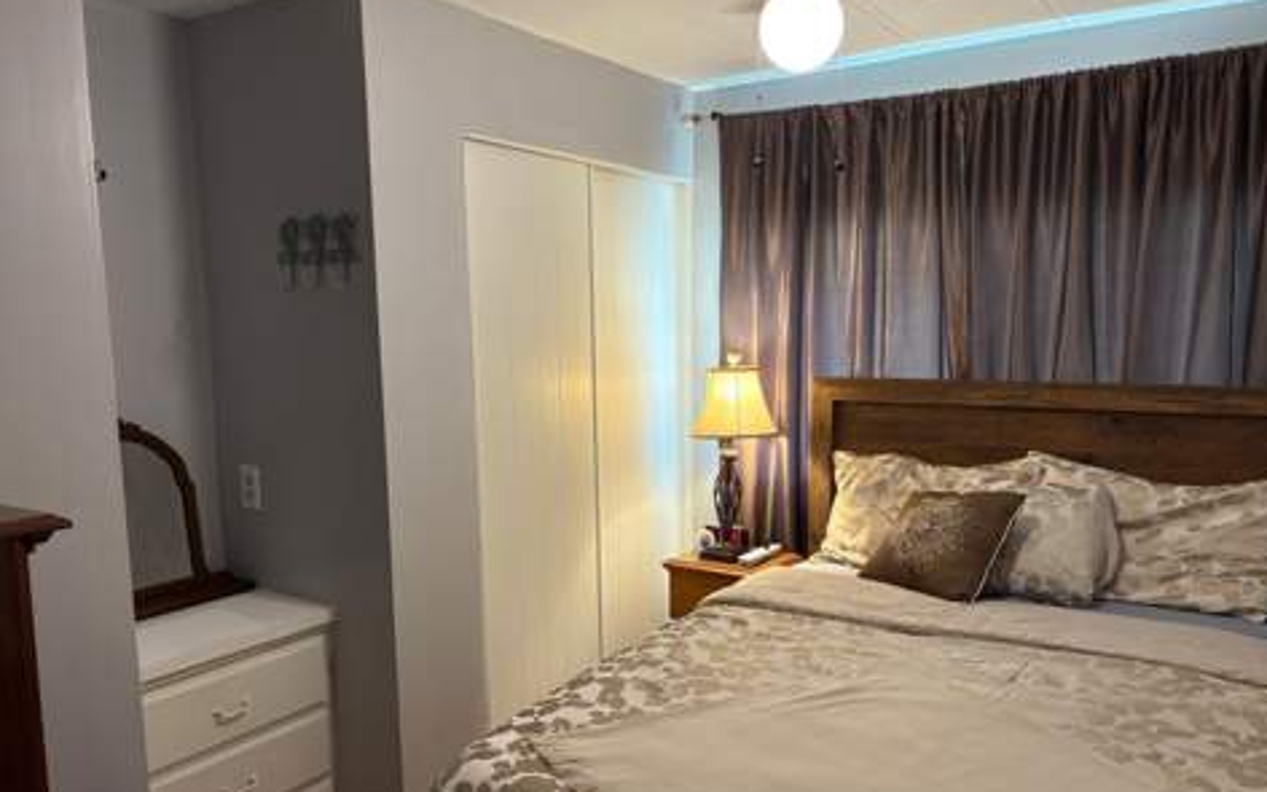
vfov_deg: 44.4
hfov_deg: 66.5
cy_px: 452
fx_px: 967
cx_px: 642
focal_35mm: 28
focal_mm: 5.96
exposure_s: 1/60
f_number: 1.6
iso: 160
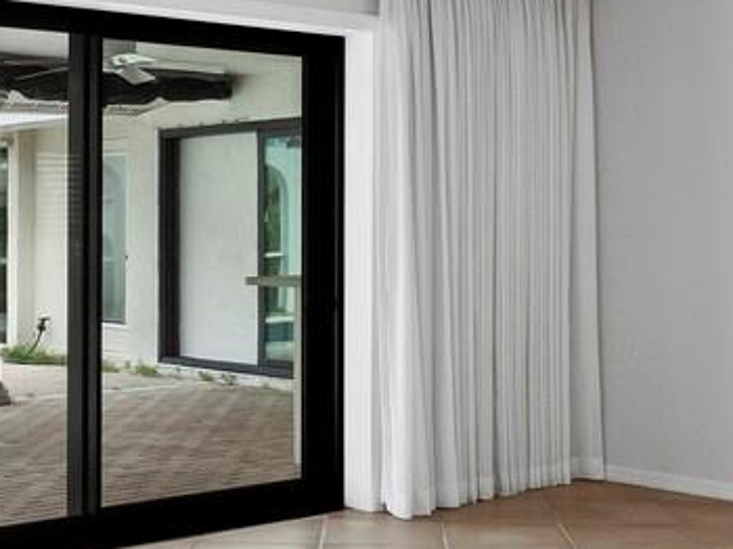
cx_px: 186
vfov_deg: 22.9
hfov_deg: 29.8
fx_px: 1354
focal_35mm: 64
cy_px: 222
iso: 400
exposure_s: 1/1.25
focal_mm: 7
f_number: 11
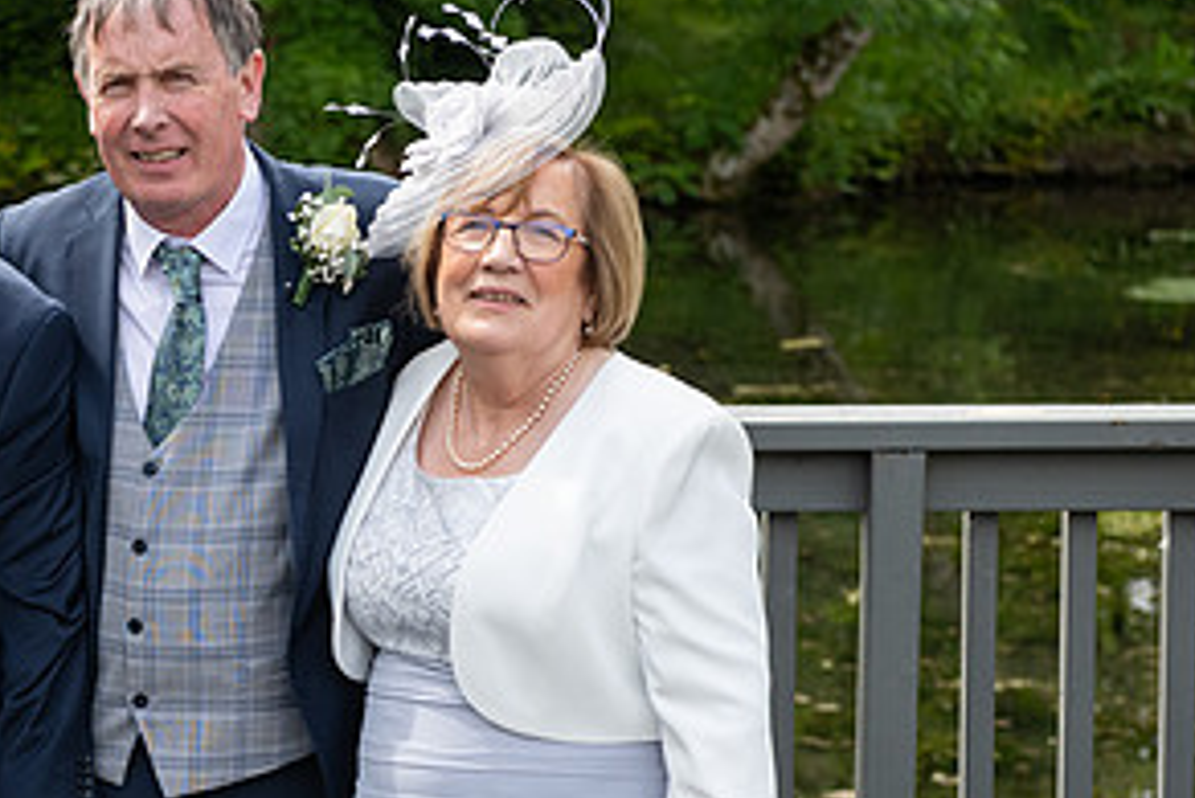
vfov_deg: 9.9
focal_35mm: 139
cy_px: 563
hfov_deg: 14.6
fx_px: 4616
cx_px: 57
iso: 320
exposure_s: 1/500
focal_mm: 70
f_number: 5.6
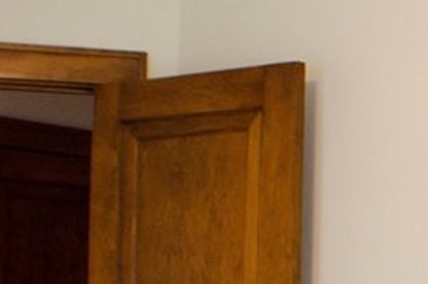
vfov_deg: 8.9
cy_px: 363
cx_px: 703
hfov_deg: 12.6
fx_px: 1806
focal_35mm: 152
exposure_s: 1/40
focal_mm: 22
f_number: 4
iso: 800
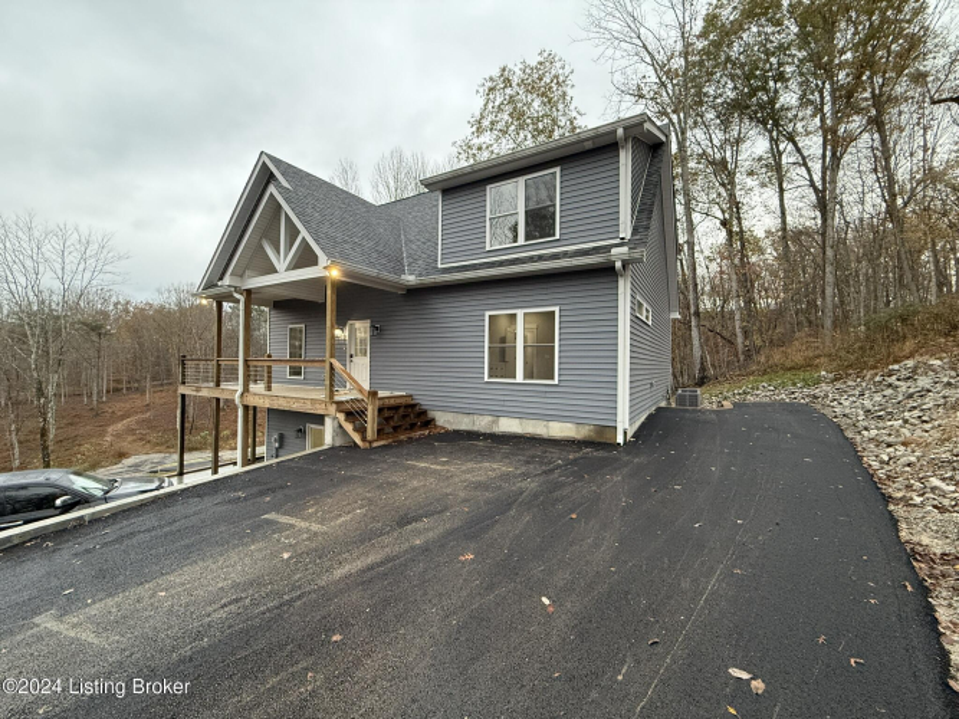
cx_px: 480
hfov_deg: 102.1
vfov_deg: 85.7
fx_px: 388
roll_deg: -0.9
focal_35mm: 14
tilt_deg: +1.1
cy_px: 360
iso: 400
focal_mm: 2.22
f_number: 2.2
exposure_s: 1/120
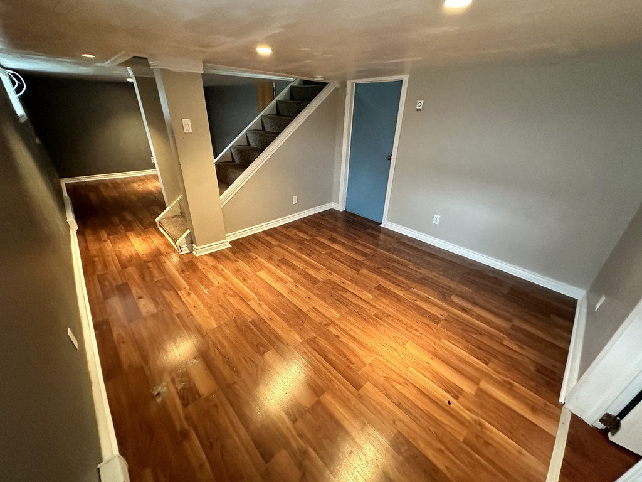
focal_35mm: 14
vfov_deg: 85.7
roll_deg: -1.7
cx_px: 321
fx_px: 260
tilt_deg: -25.9
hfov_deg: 102.1
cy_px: 241
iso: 800
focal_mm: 2.22
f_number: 2.2
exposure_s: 1/60
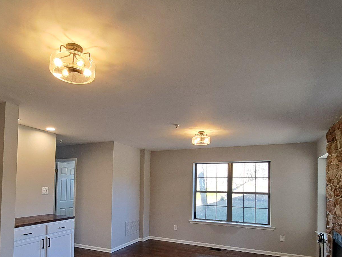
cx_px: 151
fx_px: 217
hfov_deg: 76.1
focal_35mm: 22
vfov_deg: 58.9
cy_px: 182
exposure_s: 1/40
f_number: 2.2
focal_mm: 1.74
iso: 64
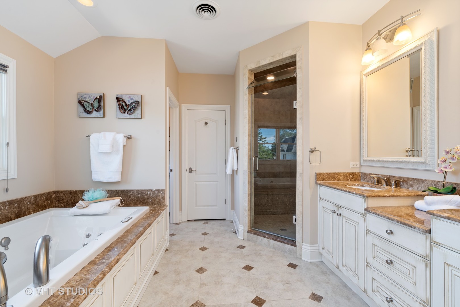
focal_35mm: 15
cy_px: 154
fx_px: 192
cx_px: 230
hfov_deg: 100.4
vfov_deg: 77.3
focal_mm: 15
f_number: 10
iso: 200
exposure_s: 1
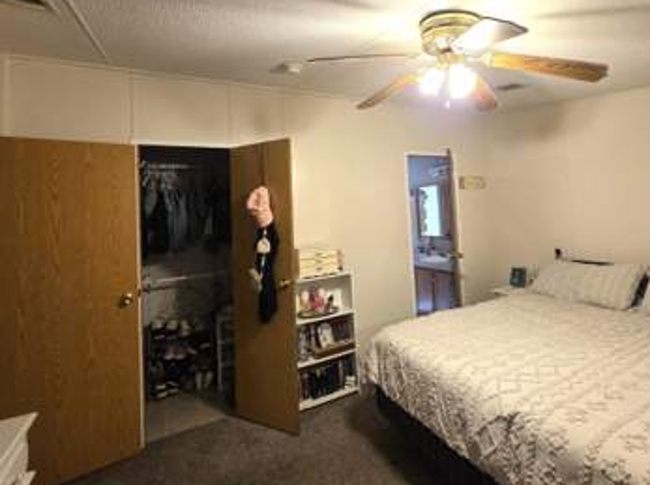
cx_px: 405
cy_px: 196
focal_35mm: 18
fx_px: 337
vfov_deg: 70.7
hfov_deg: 86.2
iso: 250
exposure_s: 1/60
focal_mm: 2.2
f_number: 1.9
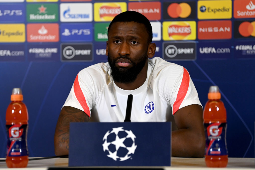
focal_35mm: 160
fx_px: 1133
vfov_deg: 8.6
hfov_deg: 12.8
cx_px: 128
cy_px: 85
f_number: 2.8
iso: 2500
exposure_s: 1/400
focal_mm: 160
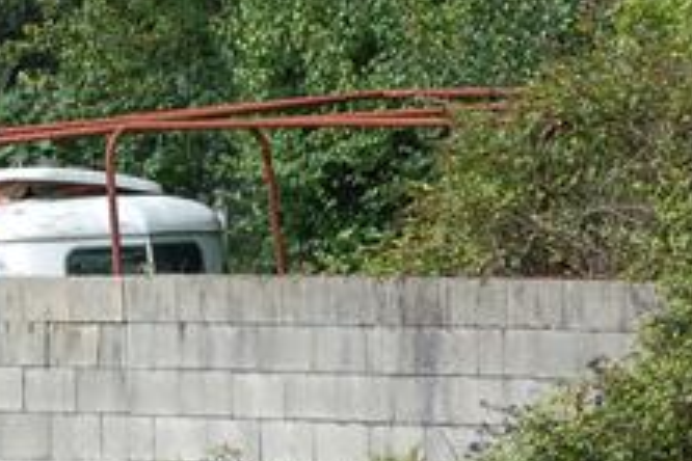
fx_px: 9834
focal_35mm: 512
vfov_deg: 2.7
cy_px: 234
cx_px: -17
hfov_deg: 4.0
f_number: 5.6
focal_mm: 105
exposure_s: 1/500
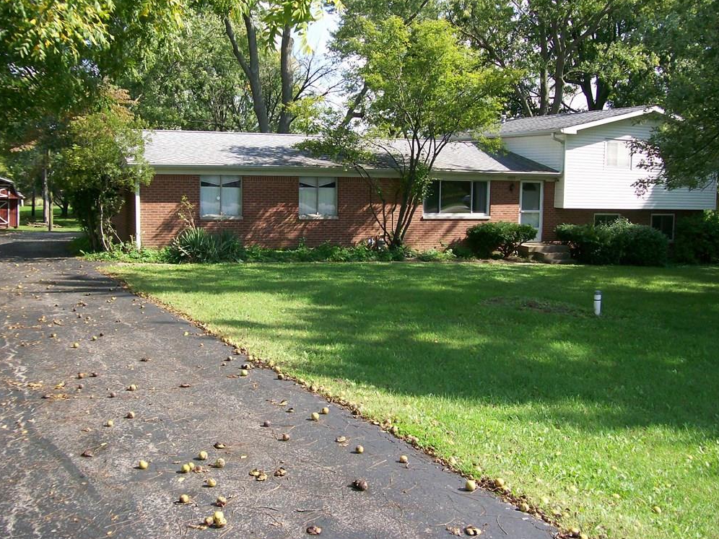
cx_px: 354
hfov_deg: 50.1
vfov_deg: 38.7
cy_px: 269
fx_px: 769
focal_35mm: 37
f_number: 2.7
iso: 80
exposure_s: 1/637
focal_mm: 6
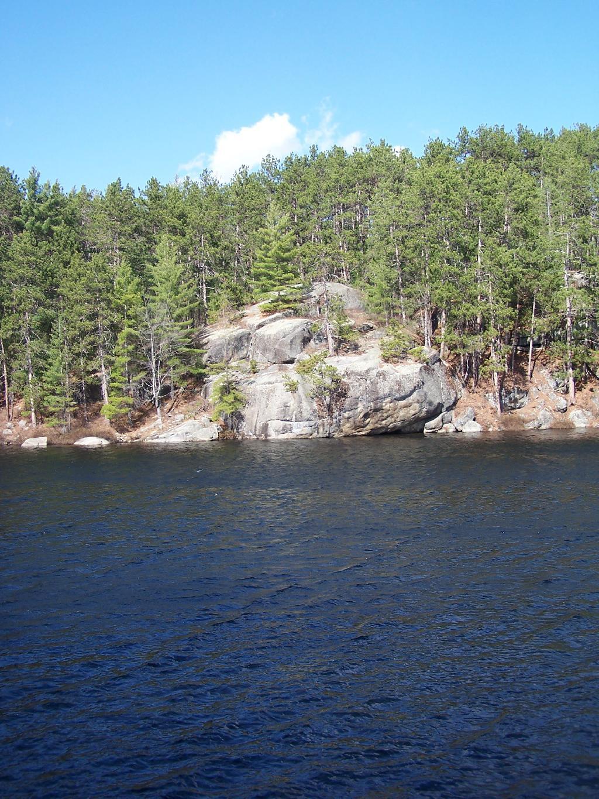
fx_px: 923
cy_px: 400
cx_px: 300
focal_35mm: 40
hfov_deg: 36.0
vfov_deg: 46.8
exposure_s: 1/640
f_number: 2.8
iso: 80
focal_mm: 6.7
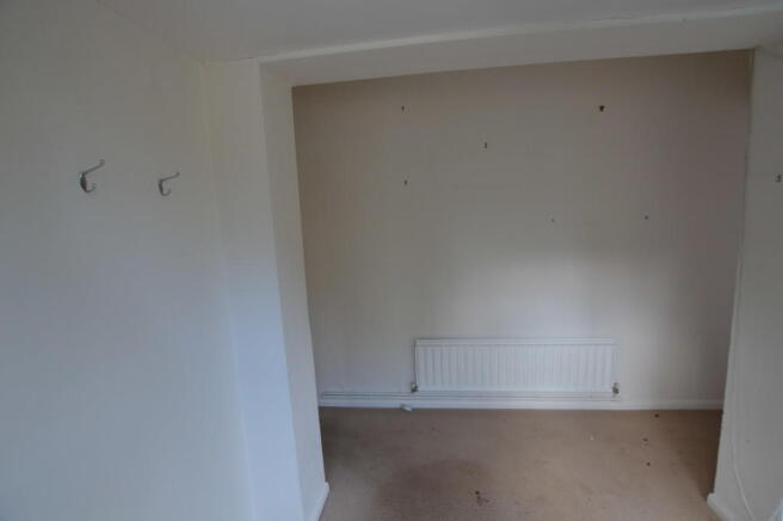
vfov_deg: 77.2
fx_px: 326
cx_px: 392
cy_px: 260
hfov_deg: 100.4
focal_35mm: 15
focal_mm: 10
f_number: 5
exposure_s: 1/100
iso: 400
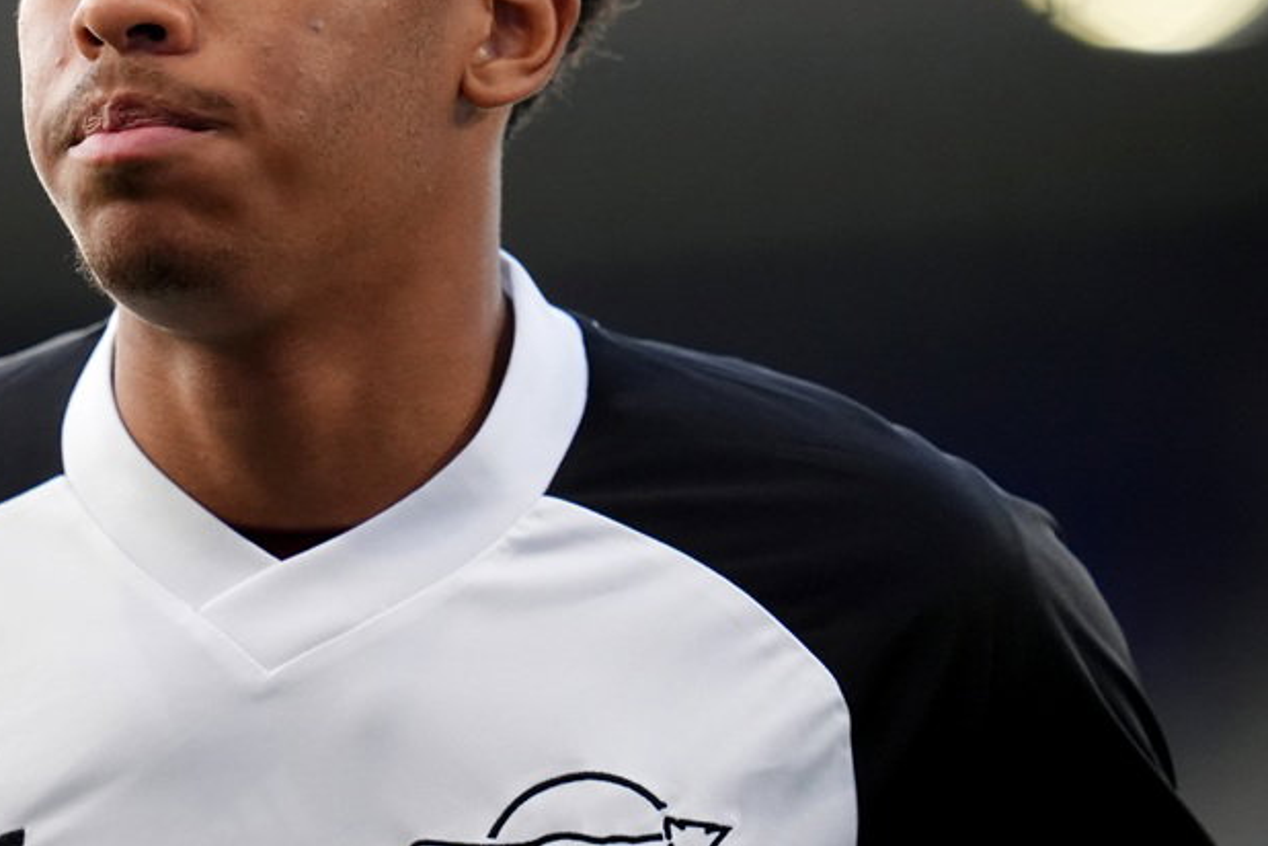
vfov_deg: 1.8
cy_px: 41
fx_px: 27366
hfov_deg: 2.7
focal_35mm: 777
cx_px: 283
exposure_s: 1/2500
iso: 3200
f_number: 2.8
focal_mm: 400
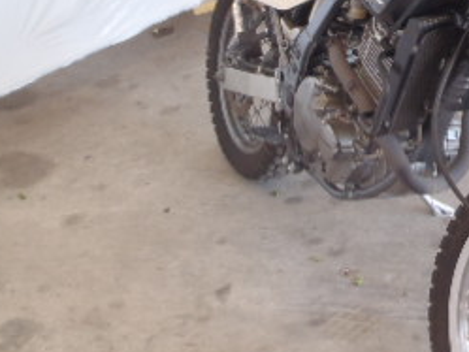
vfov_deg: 20.3
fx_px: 976
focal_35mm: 72
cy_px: 94
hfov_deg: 26.6
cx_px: 364
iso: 80
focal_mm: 5
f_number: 3.5
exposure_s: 1/40
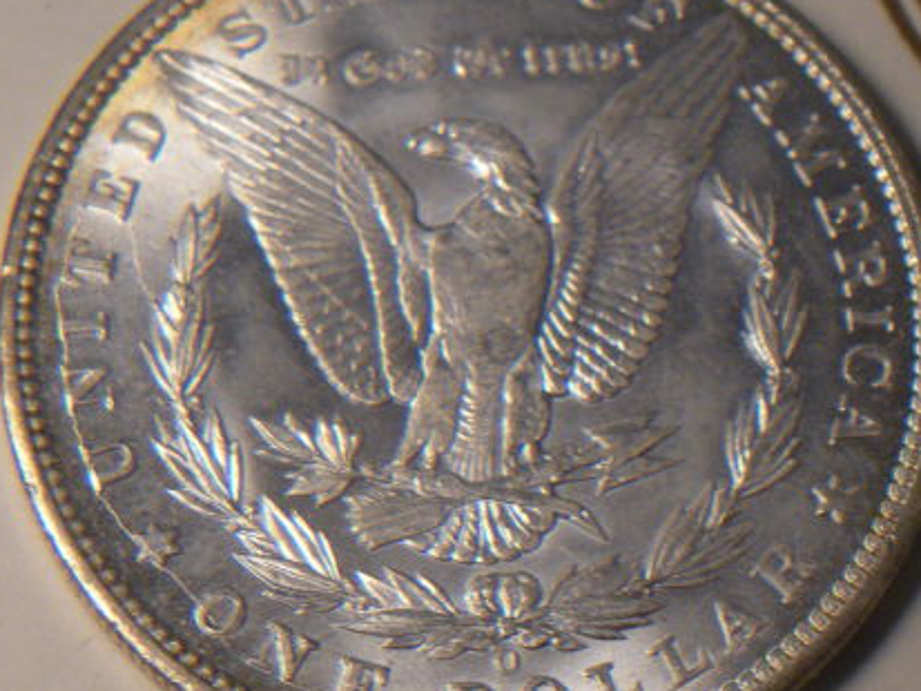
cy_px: 314
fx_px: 2475
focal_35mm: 93
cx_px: 390
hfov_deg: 21.1
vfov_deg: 15.9
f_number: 4.6
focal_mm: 11.2
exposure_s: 1/129
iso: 364
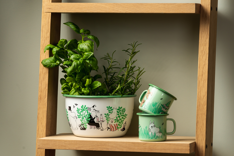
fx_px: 1300
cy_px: 78
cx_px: 117
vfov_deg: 6.9
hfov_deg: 10.3
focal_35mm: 200
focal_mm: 200
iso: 640
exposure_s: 1/160
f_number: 8
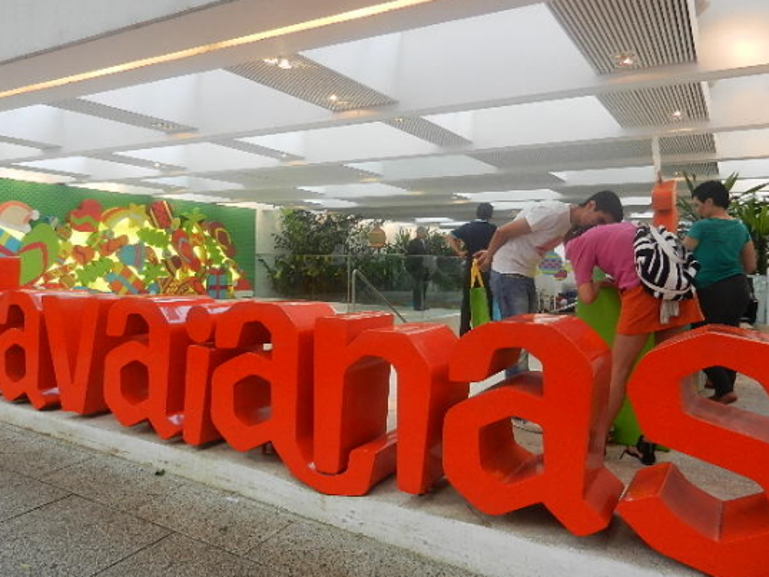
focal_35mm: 27
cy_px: 294
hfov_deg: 65.2
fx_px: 600
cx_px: 359
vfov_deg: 51.4
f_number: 3.5
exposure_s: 1/100
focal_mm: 4.5
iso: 160
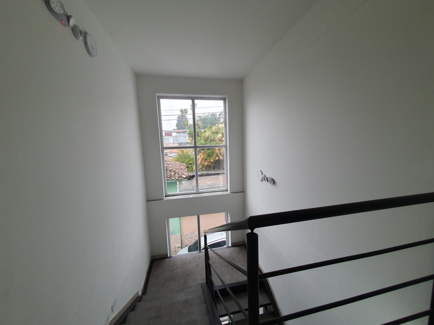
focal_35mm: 13
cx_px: 217
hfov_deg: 106.2
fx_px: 163
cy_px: 162
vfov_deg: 89.9
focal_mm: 1.8
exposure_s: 1/60
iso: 100
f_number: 2.2
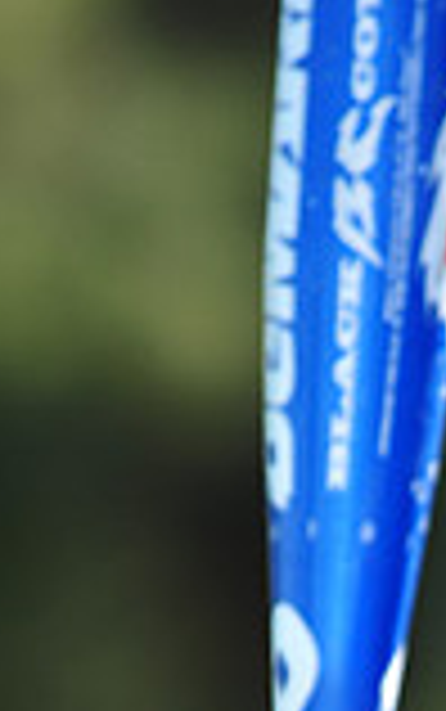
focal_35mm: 746
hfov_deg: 1.8
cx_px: 617
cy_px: 1112
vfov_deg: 2.8
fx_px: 14482
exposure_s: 1/400
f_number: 4.5
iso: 200
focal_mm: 200
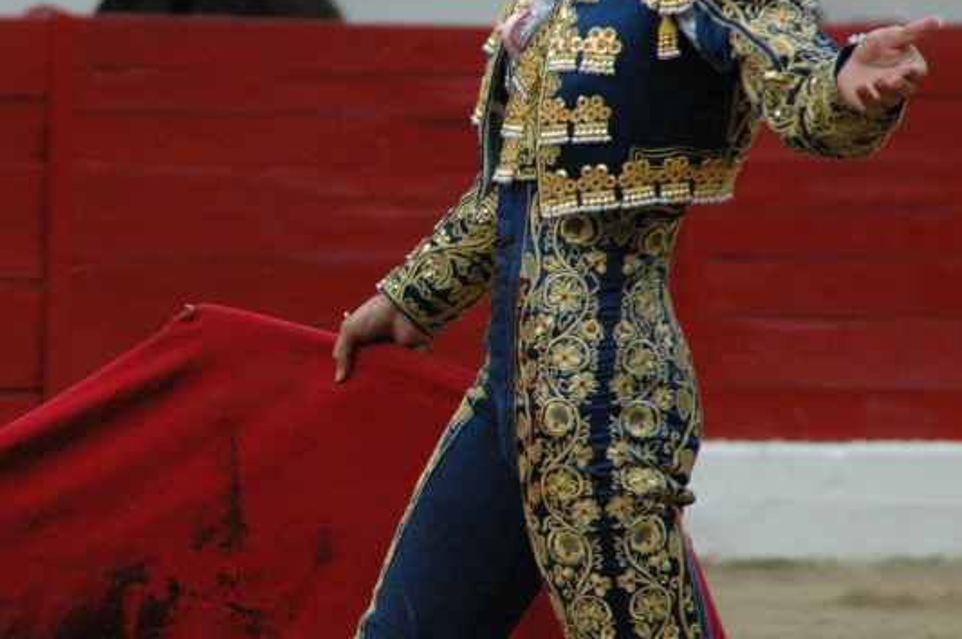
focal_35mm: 576
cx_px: 260
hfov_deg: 3.6
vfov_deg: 2.4
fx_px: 15373
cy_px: 242
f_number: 6.3
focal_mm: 200
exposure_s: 1/400
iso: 1250
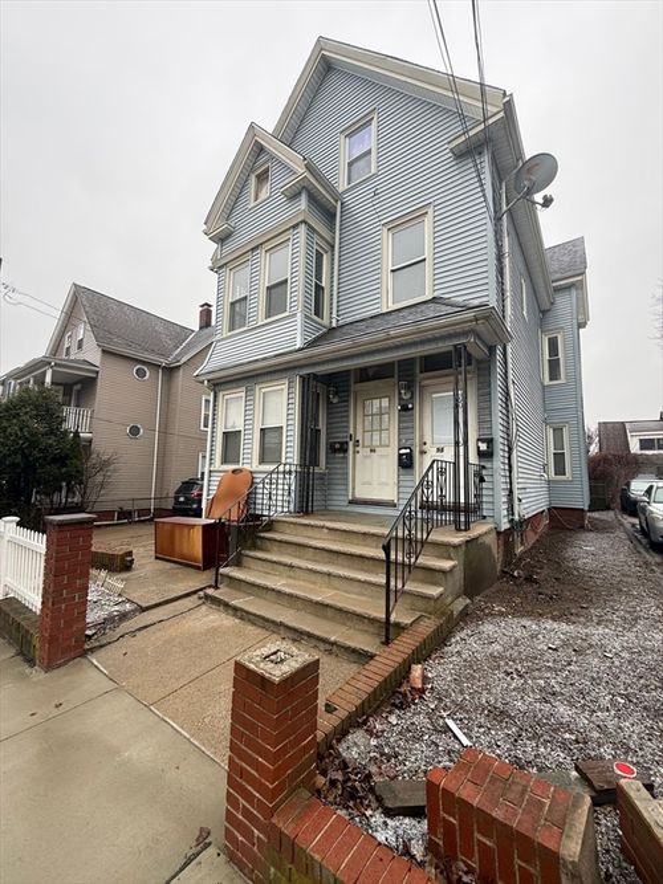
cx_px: 332
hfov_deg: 85.7
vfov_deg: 102.1
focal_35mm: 14
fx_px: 358
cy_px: 442
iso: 80
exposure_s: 1/99
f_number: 2.2
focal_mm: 2.22
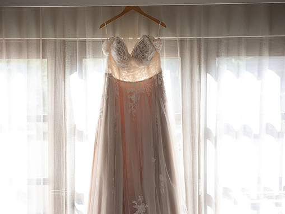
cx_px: 135
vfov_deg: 19.1
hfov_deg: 25.3
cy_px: 107
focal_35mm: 77
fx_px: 634
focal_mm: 70
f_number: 4
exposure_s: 1/640
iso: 800
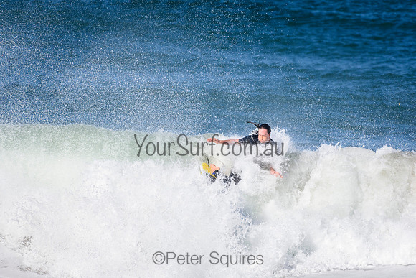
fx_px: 8669
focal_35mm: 750
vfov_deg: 1.8
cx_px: 208
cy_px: 139
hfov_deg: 2.7
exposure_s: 1/4000
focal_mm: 500
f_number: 5.6
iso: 500
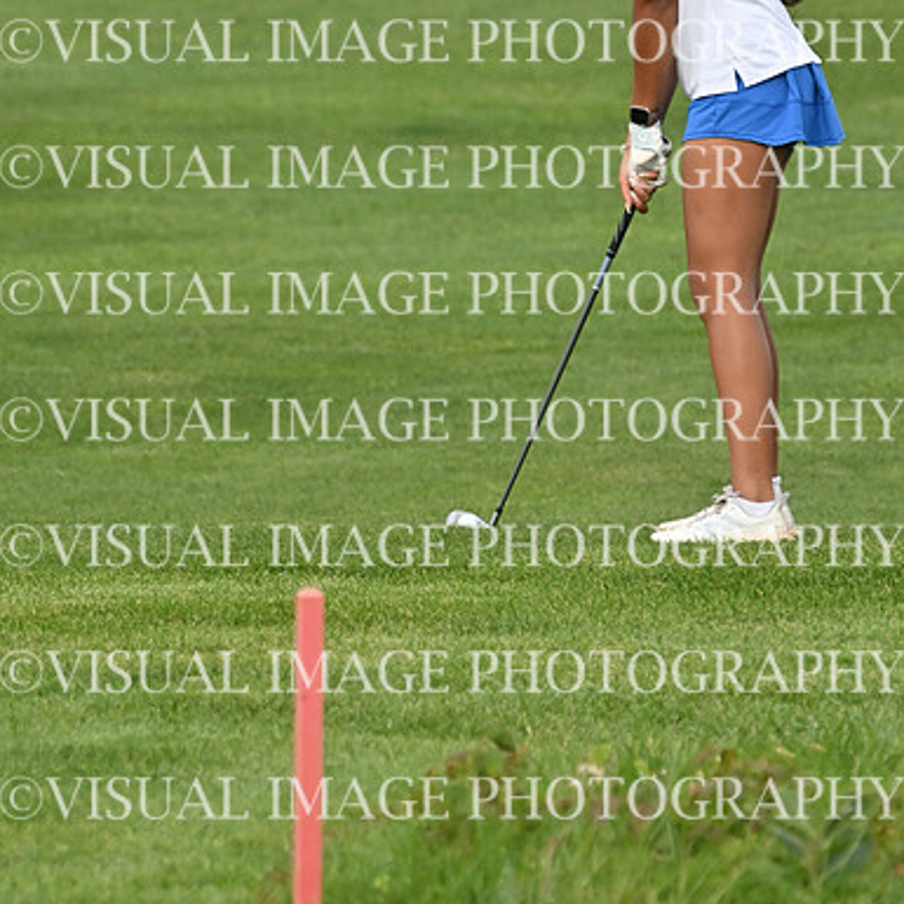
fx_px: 45412
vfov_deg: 1.1
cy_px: 230
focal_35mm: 1537
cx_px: 452
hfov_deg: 1.1
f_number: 9
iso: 1000
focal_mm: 800
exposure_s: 1/1000
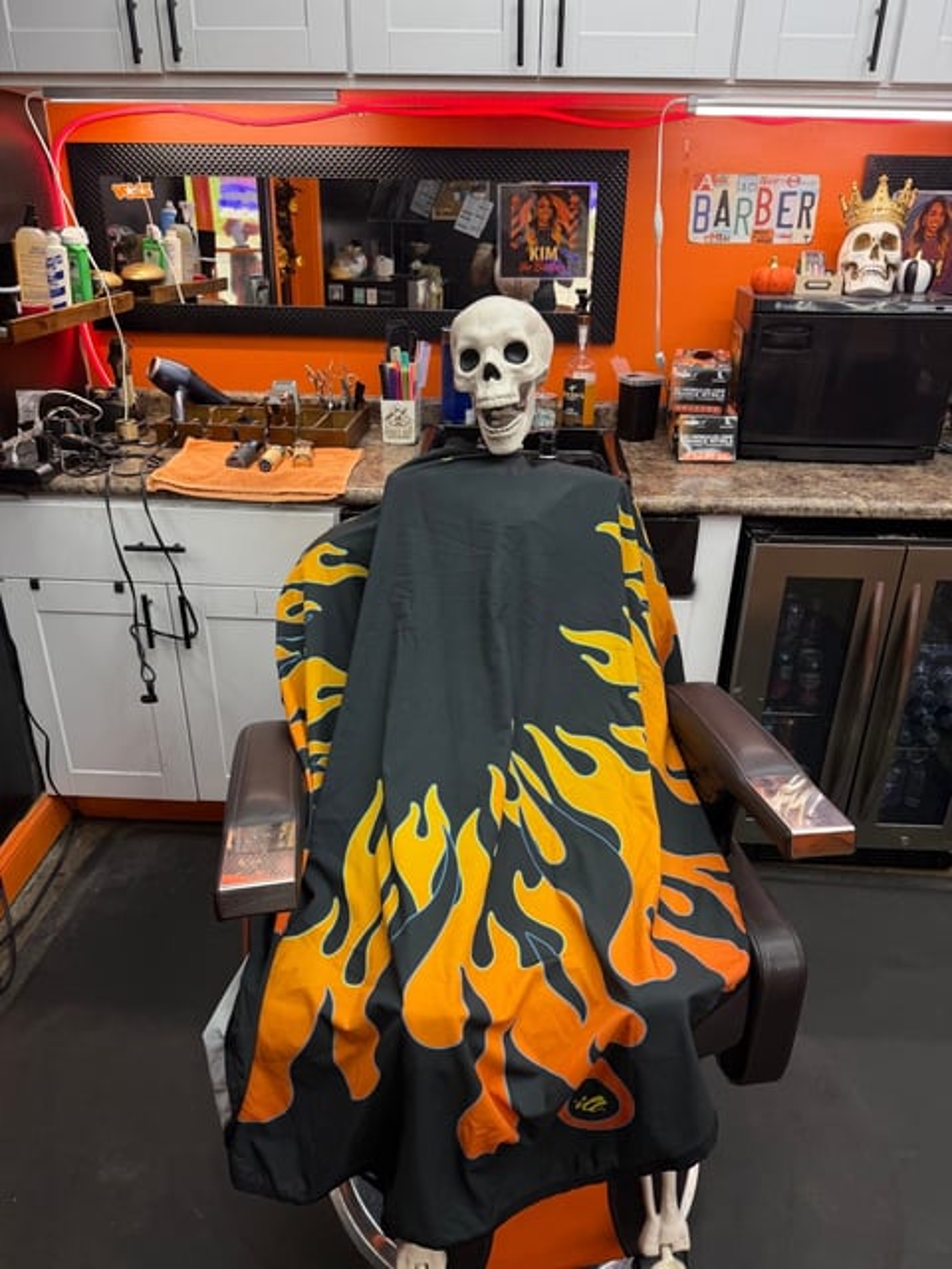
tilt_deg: -26.0
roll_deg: -1.5
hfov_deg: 56.8
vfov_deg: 71.6
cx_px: 476
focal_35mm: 24
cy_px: 634
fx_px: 880
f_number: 1.78
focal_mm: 6.76
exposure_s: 1/120
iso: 80
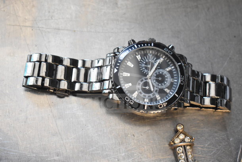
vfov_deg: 19.7
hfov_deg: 29.2
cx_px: 121
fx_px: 464
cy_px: 81
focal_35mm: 69
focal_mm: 46
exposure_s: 1/80
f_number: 5.3
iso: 3600
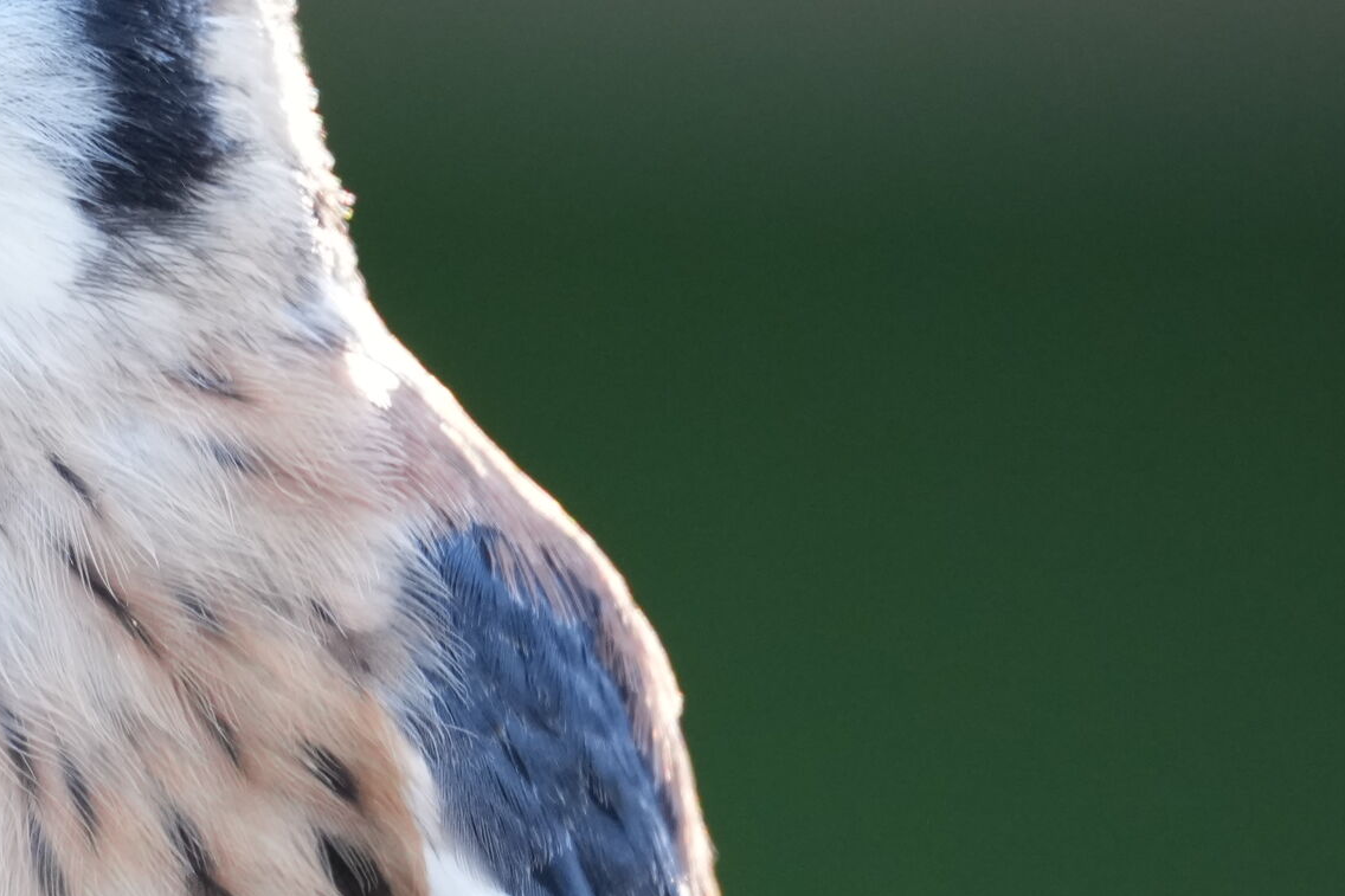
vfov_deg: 0.6
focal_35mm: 2282
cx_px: -219
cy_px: 928
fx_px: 85240
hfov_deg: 0.9
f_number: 5.6
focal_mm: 600
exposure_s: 1/250
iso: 1600
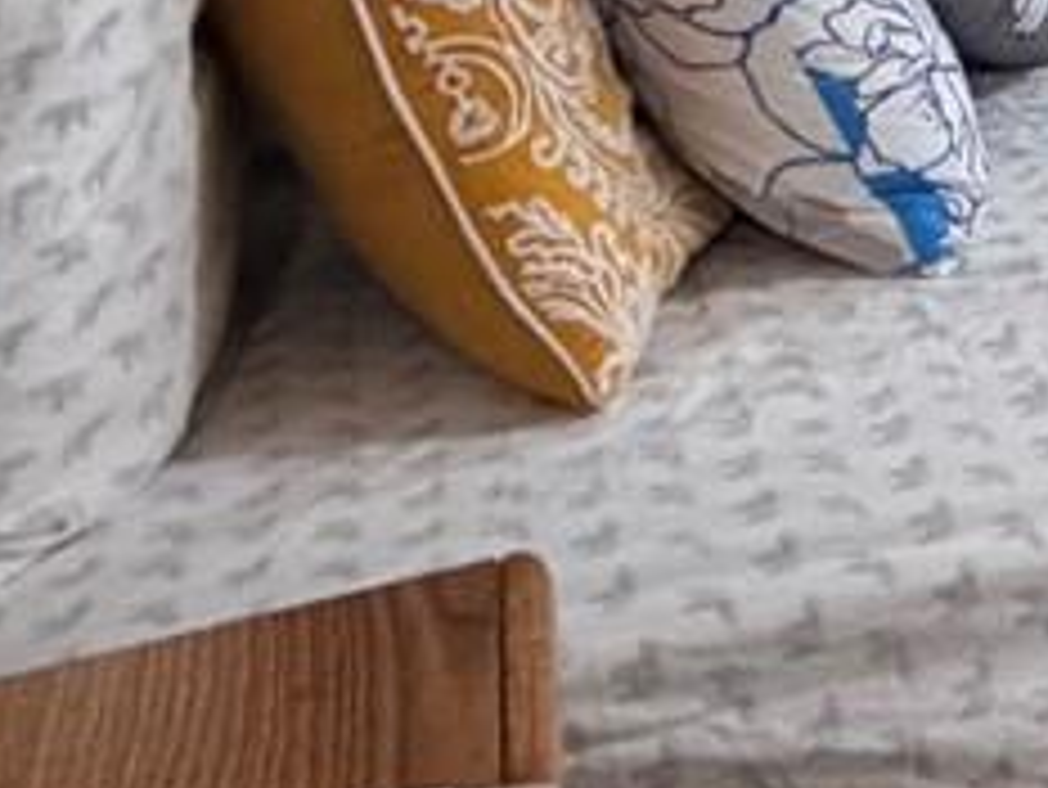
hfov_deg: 13.9
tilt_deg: -3.5
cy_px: -662
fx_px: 2908
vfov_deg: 13.7
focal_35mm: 96
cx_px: 2546
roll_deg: -0.5
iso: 250
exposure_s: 1/60
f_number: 2.2
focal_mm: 2.22
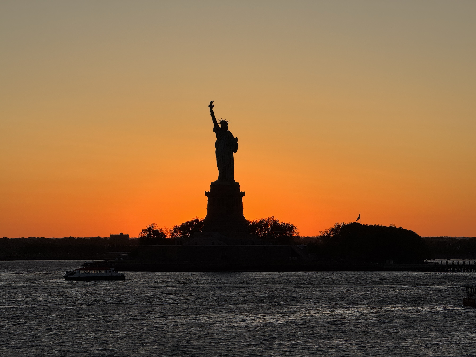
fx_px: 1650
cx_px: 238
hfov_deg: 16.4
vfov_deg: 12.3
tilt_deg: +1.9
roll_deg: -0.6
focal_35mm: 120
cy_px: 178
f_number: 2.8
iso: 50
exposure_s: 1/1004
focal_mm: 15.66
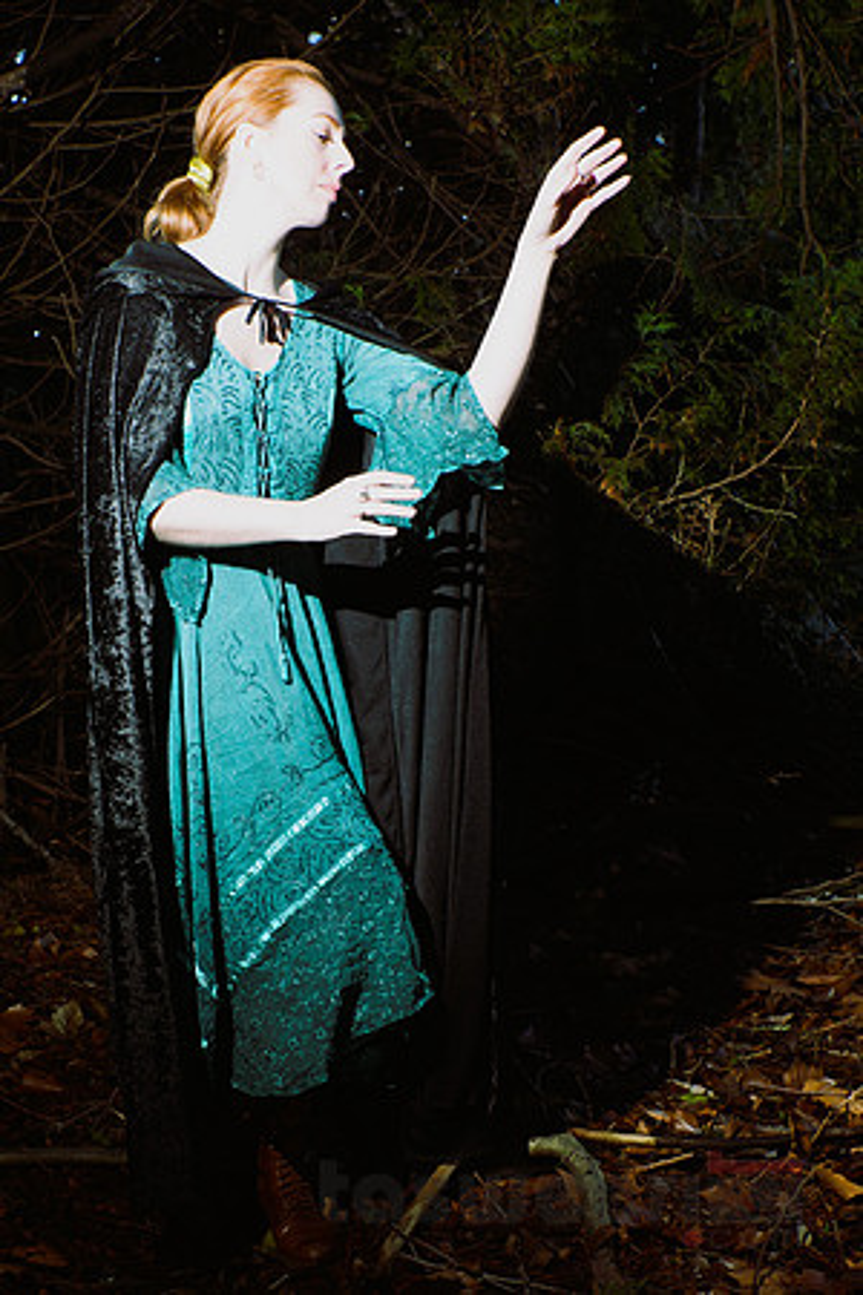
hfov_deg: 36.9
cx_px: 432
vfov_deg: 53.1
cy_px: 648
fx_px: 1294
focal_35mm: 36
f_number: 5.6
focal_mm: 24
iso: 200
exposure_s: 1/100
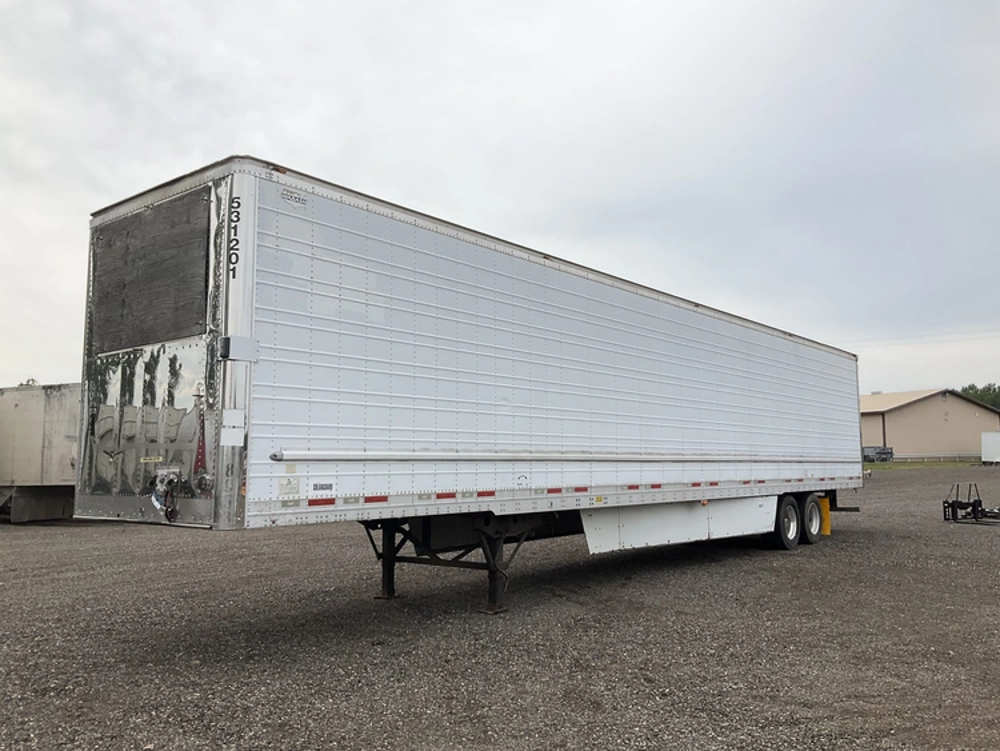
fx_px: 838
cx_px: 500
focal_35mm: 29
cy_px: 376
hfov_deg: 61.6
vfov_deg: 48.3
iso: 25
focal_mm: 3
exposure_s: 1/2427
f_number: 1.8
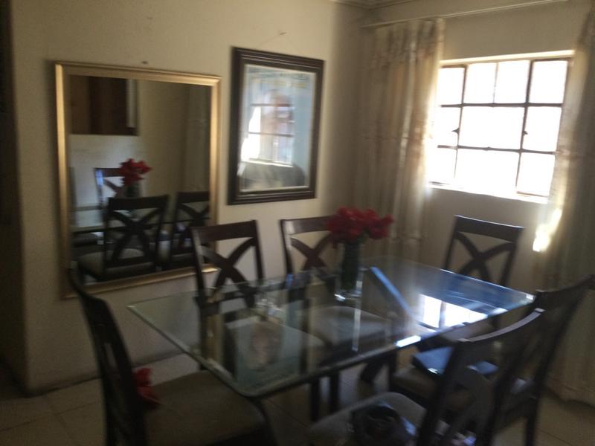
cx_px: 298
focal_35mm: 31
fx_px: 533
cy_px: 223
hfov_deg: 58.4
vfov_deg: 45.4
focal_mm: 3.3
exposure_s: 1/33
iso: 64
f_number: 2.4
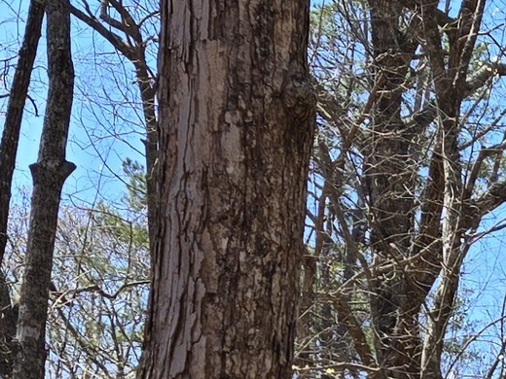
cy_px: 644
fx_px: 1988
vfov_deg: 10.4
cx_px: 823
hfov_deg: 13.4
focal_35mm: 136
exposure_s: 1/734
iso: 25
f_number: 1.8
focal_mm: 5.4
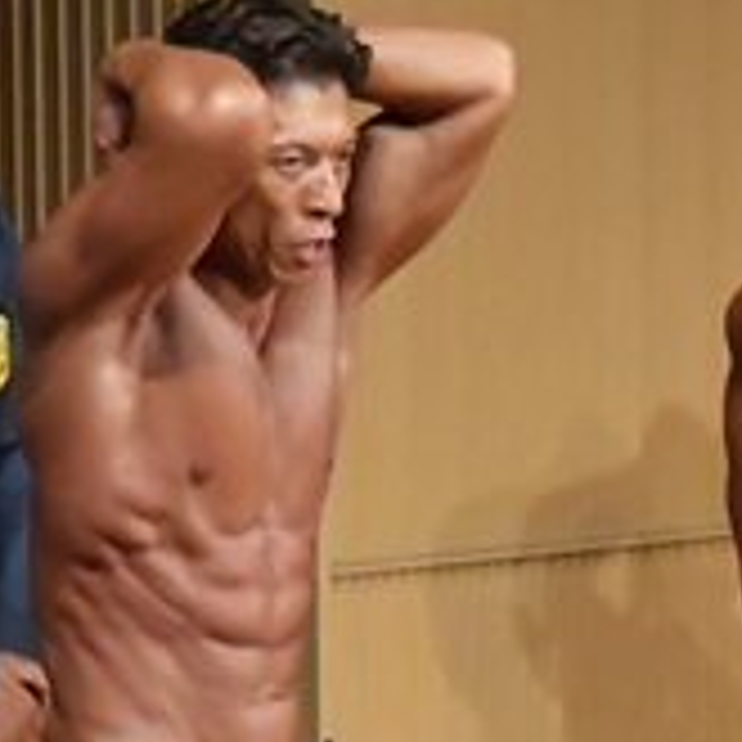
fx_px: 23281
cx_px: 1117
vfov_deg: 1.8
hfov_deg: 1.8
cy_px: 935
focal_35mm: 960
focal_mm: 160
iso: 11400
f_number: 5.6
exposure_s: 1/400
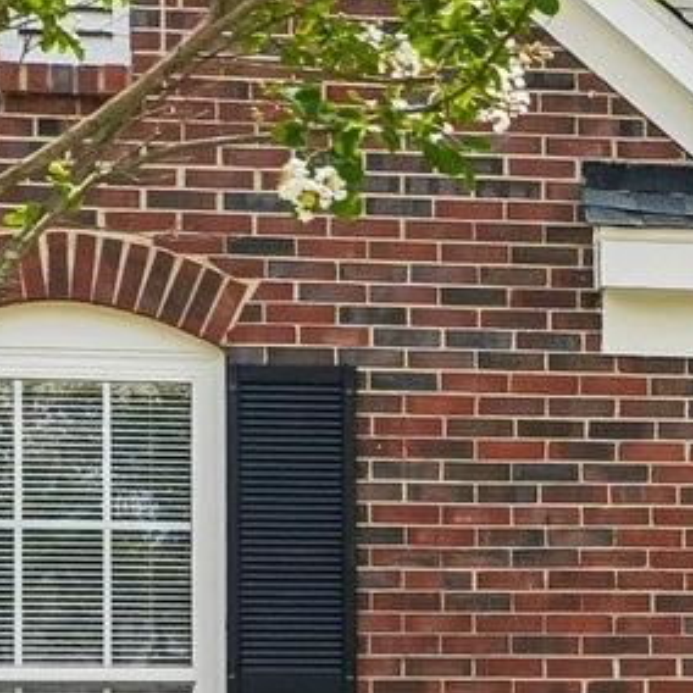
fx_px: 4168
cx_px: 1701
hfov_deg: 8.6
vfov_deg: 9.5
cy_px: 567
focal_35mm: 184
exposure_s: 1/60
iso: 100
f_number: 8
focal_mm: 20
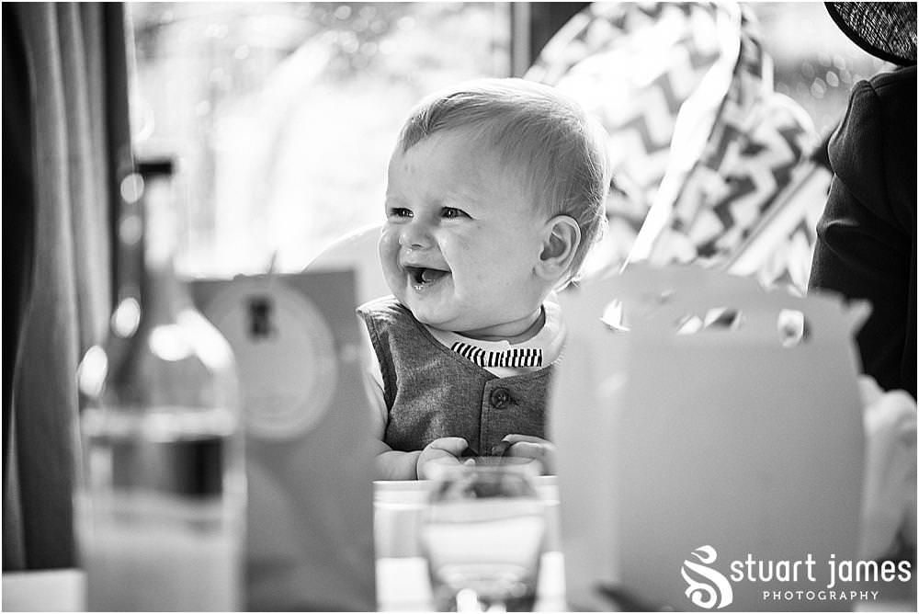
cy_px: 307
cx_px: 460
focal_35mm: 210
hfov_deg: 9.8
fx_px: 5364
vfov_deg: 6.6
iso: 640
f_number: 2.8
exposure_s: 1/200
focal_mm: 140
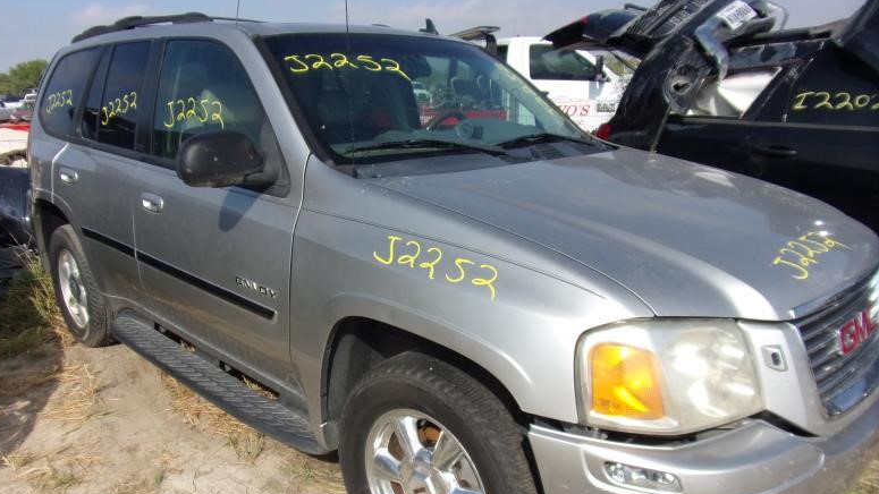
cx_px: 426
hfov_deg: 69.8
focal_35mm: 27
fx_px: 629
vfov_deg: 42.6
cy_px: 301
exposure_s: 1/140
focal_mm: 4.3
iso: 80
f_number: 10.8
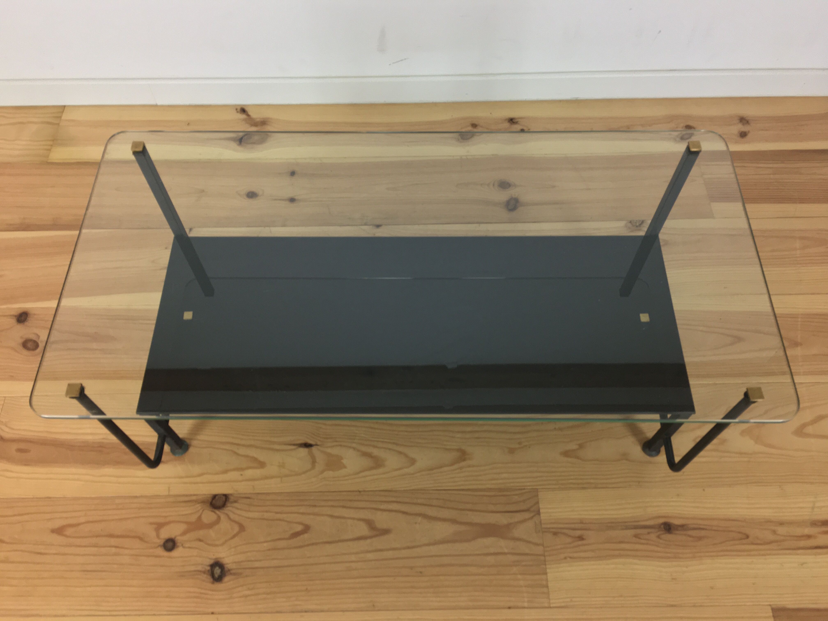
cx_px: 414
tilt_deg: -59.7
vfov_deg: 48.2
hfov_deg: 61.7
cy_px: 310
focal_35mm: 29
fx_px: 694
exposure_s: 1/33
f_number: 2.2
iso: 64
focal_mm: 4.15
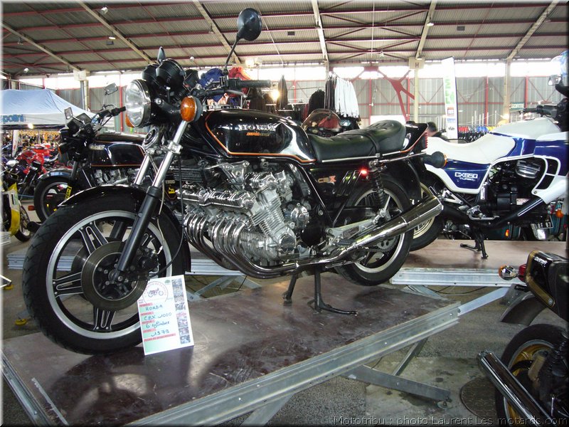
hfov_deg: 56.8
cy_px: 214
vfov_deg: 44.2
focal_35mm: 32
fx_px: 526
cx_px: 284
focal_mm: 5.2
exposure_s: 1/30
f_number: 2.9
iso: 200
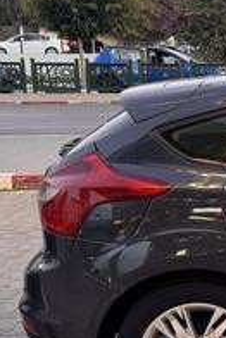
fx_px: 780
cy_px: 175
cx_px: 521
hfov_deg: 13.0
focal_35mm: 83
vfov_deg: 24.5
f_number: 1.78
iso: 200
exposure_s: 1/65
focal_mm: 6.76
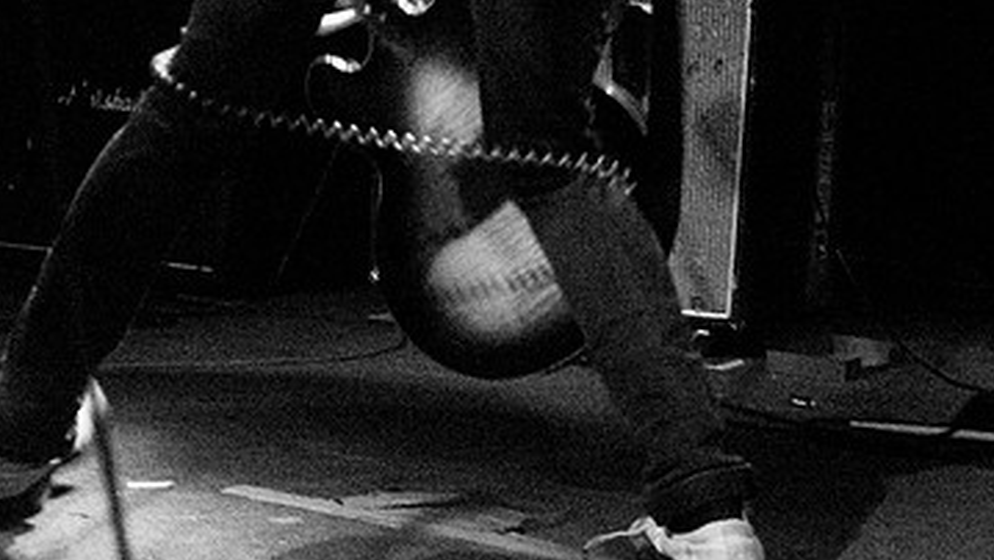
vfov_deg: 13.6
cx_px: 537
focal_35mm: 89
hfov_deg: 24.0
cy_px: 374
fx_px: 2342
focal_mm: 35
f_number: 2.8
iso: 1600
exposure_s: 1/80
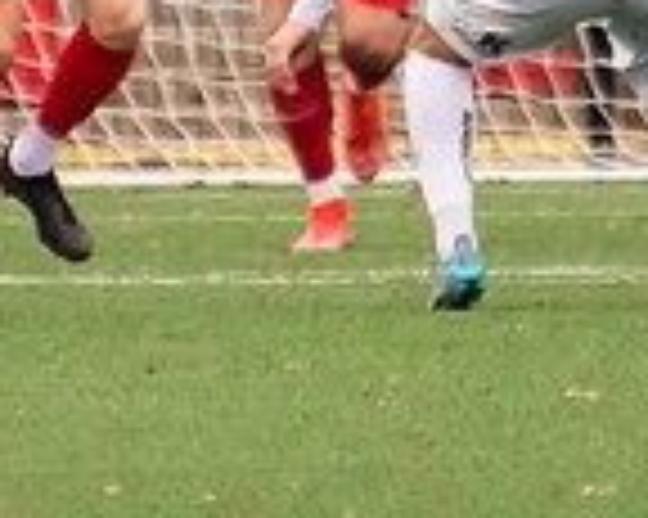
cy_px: -54
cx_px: 59
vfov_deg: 0.7
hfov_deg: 0.8
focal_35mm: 2359
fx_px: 45211
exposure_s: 1/1000
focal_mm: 280
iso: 2000
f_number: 4
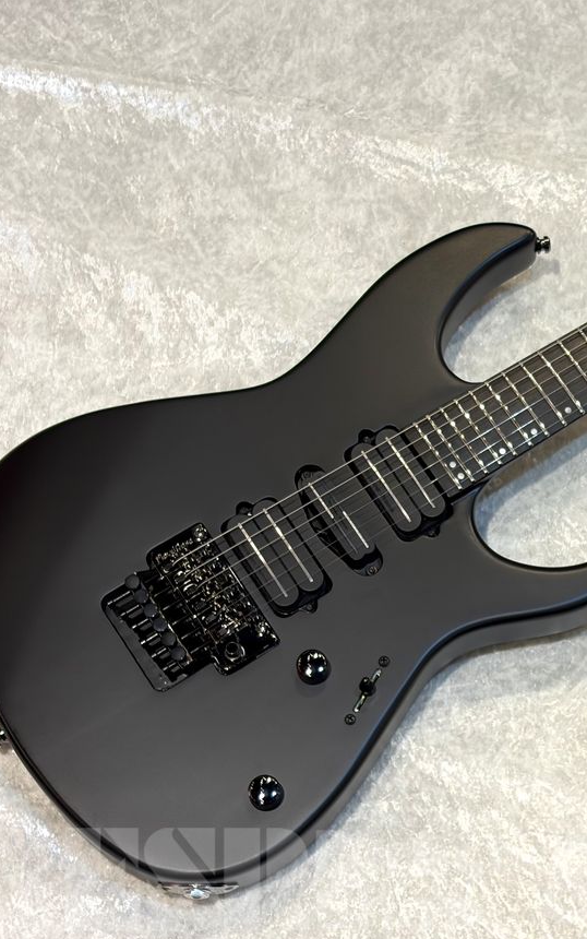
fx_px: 2097
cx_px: 571
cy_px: 444
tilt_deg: -63.9
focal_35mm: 82
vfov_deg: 25.2
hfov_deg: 15.7
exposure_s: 1/60
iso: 64
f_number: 1.6
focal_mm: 5.96
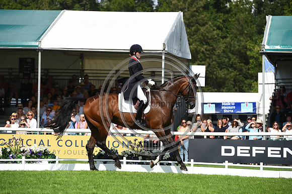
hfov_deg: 10.3
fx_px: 1621
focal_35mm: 200
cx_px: 146
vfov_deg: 6.9
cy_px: 97
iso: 200
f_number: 6.3
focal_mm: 200
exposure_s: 1/1250
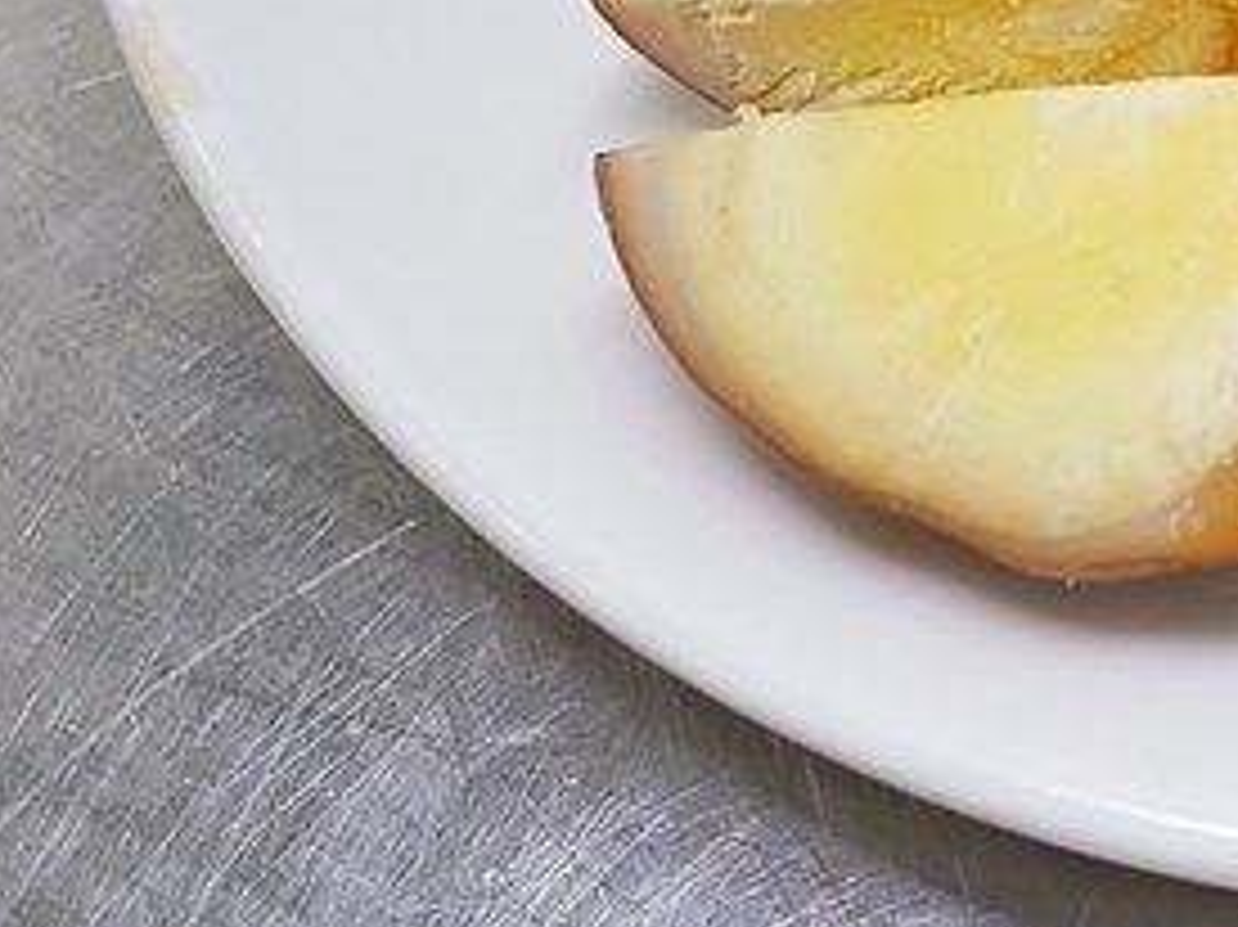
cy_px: -551
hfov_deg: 18.1
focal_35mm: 102
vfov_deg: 13.5
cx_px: 1580
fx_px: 3646
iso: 500
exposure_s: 1/60
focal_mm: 14
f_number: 5.6
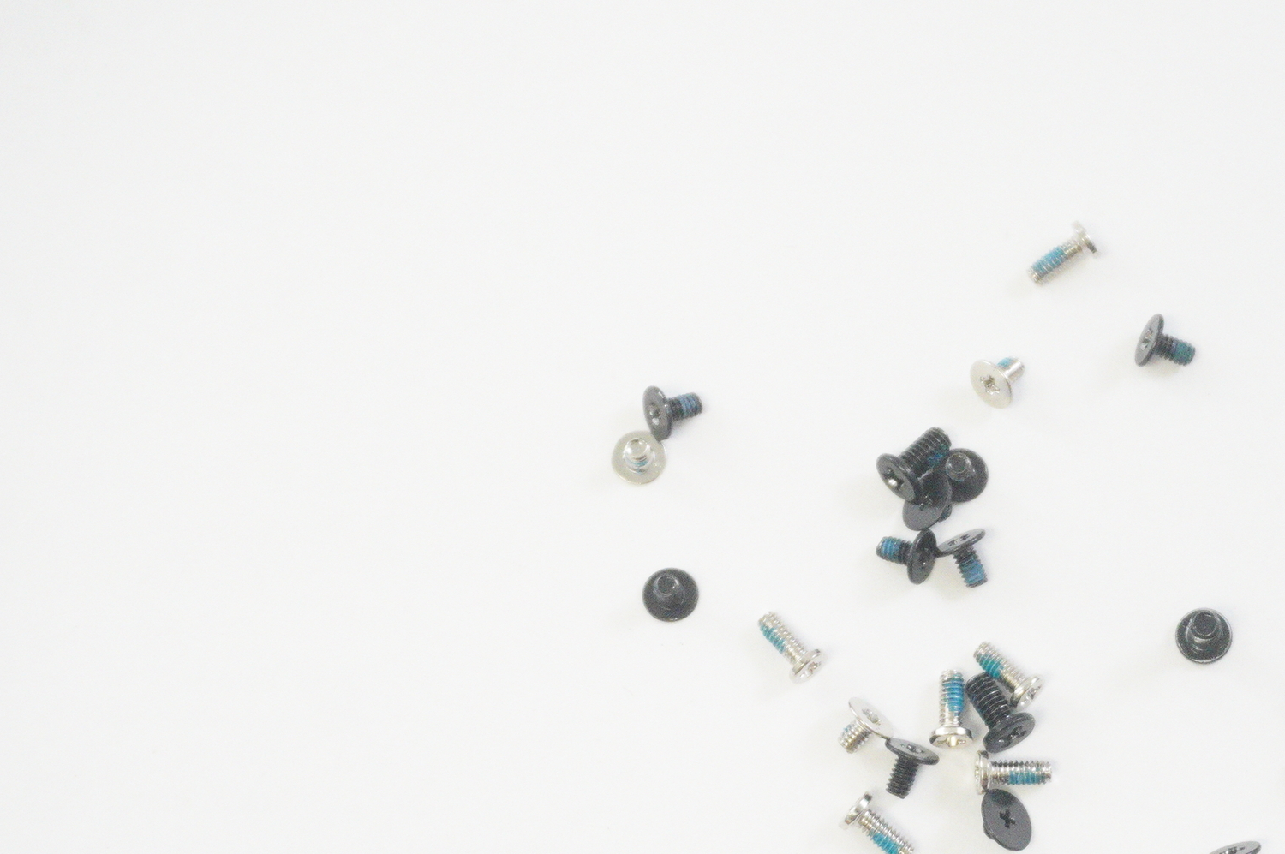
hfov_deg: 25.0
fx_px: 2853
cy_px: 631
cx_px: 990
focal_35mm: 80
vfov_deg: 16.9
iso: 6400
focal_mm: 32
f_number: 5.6
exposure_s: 1/250
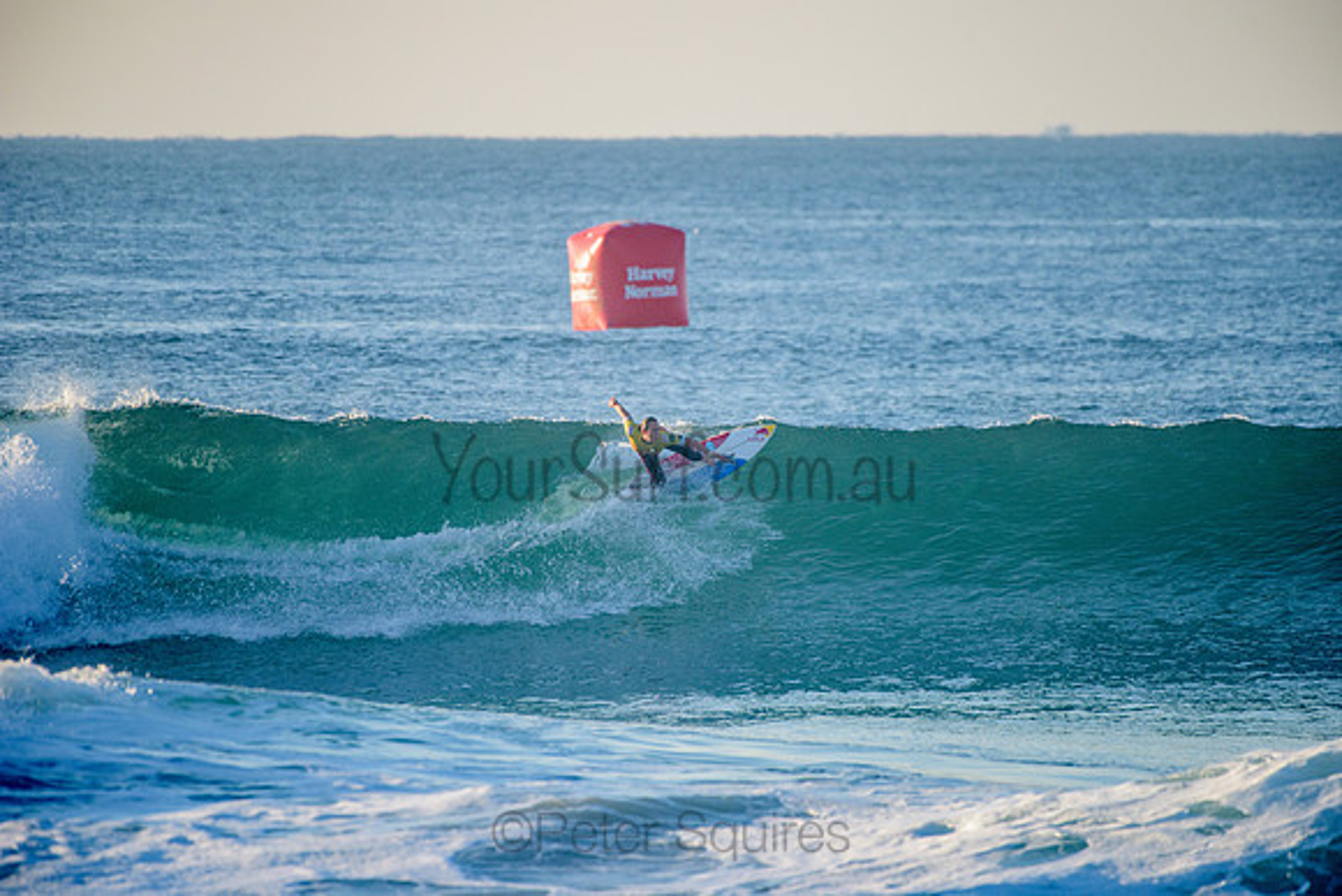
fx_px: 18642
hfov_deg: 4.1
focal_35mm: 500
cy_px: 448
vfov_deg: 2.8
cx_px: 671
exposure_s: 1/1600
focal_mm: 500
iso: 400
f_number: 5.6
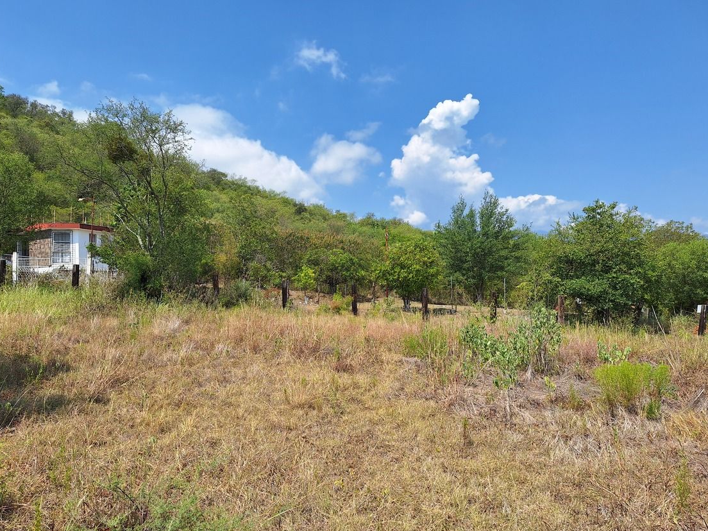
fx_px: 511
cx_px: 328
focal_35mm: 25
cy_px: 278
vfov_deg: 54.9
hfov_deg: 69.3
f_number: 1.8
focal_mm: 5.54
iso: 40
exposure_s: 1/2237
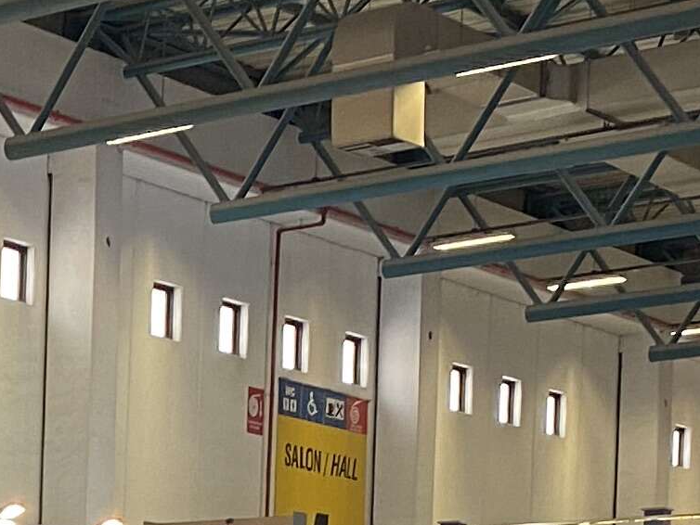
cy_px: 999
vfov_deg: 10.0
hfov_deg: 12.7
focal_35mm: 139
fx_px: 2812
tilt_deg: -2.3
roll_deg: -0.8
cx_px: -613
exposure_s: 1/50
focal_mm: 4.25
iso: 64
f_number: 1.8
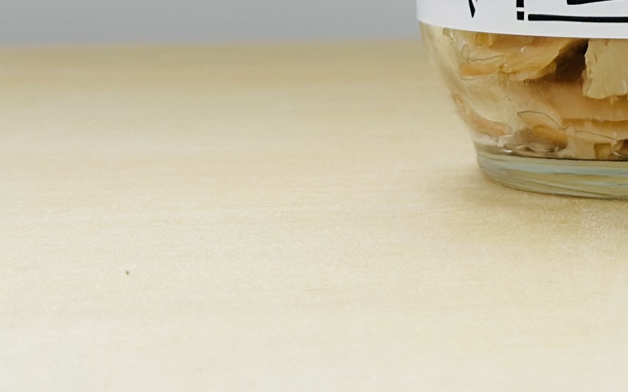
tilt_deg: -2.7
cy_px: -180
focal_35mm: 170
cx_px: 670
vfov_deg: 7.6
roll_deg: -0.3
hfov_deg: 12.1
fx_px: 2909
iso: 80
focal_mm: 6.86
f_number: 1.78
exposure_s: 1/121
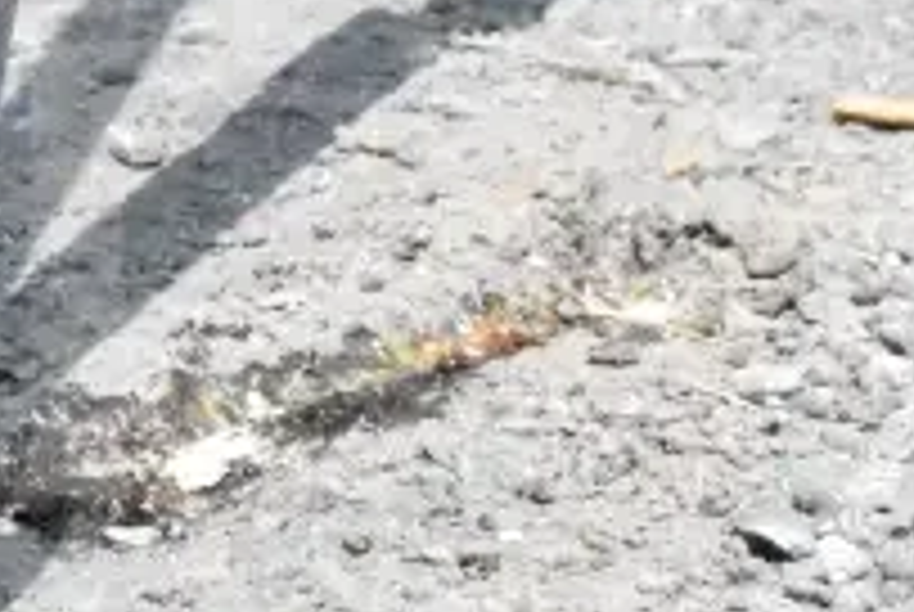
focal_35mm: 140
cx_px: -266
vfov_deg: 9.9
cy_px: 398
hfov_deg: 14.1
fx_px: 3547
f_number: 16
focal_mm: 31
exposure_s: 1/1000
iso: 6400
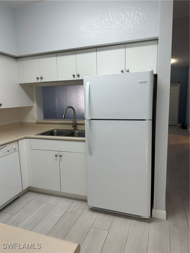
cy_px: 126
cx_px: 95
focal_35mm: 24
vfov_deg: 71.6
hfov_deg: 56.8
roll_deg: +1.4
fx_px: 176
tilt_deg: -8.8
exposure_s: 1/120
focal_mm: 6.86
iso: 125
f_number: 1.78
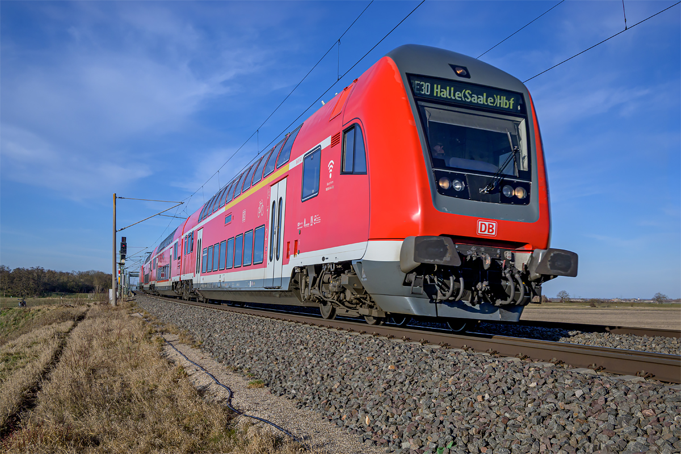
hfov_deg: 51.3
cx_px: 340
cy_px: 227
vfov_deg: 35.5
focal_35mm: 38
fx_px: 709
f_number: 8
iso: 400
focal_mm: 25
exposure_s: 1/1000
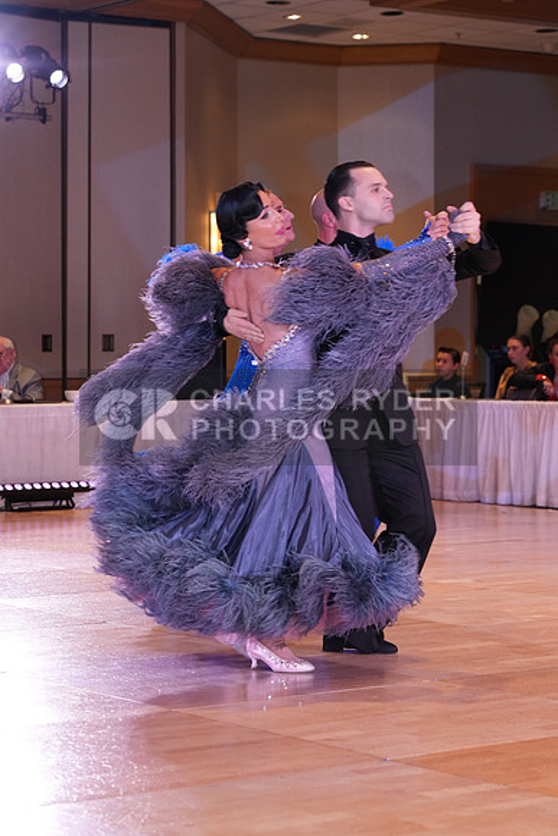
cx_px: 279
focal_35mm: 95
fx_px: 2207
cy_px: 418
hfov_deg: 14.4
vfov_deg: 21.5
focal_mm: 95
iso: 1250
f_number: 5
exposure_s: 1/200
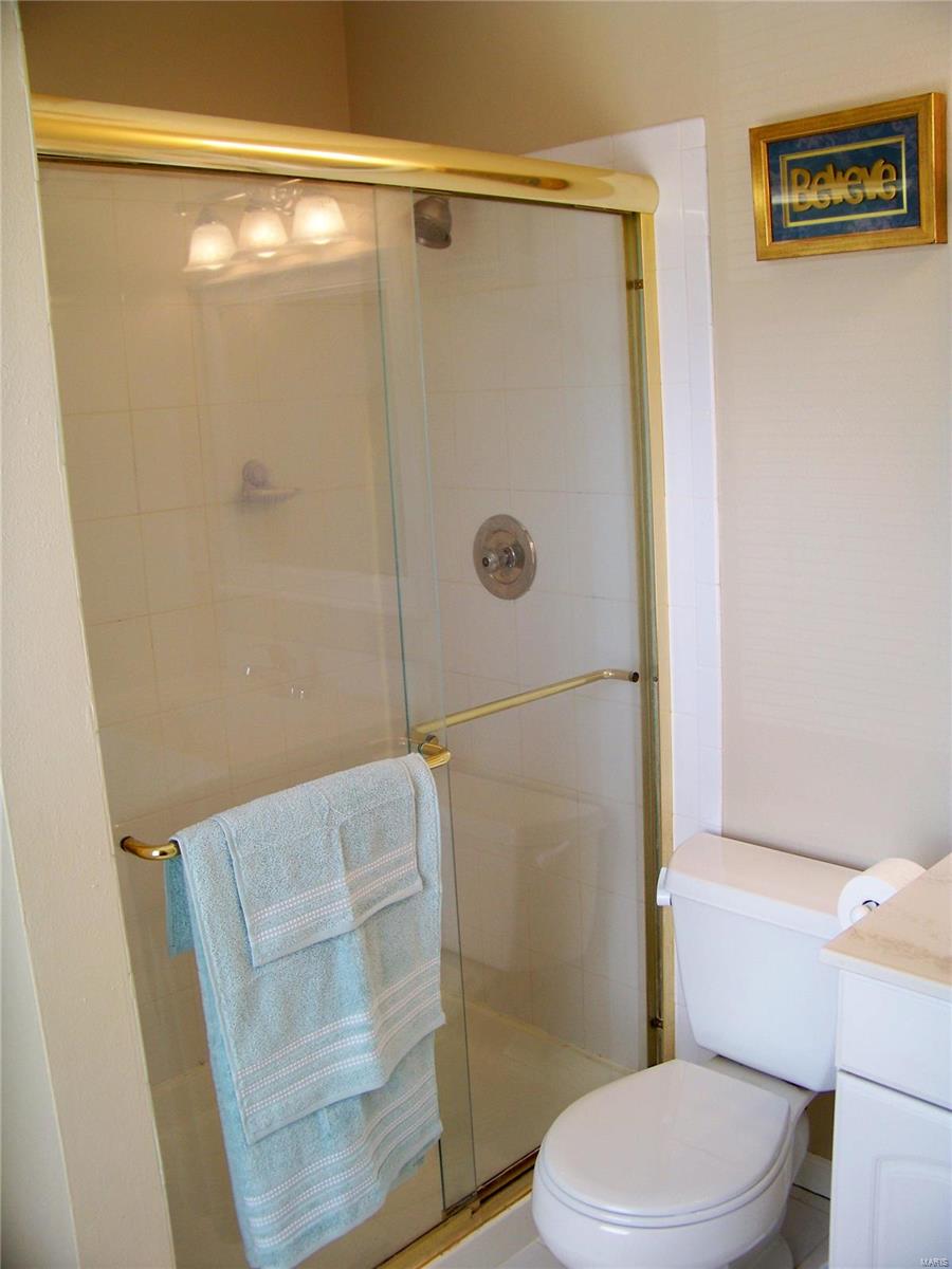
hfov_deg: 42.9
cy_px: 634
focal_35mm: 33
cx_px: 476
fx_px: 1210
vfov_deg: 55.4
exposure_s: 1/30
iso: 80
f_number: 2.8
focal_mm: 5.85
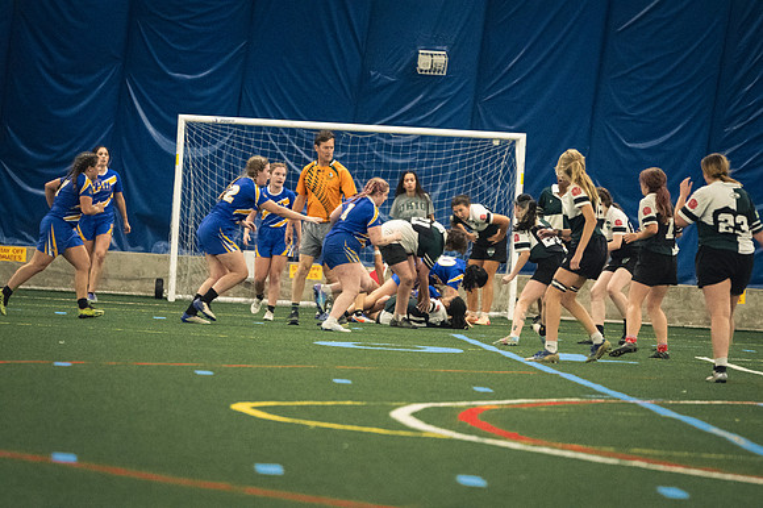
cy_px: 254
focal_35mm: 300
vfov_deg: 4.6
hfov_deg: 6.9
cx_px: 382
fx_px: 6354
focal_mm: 200
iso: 10000
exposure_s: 1/500
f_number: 2.8
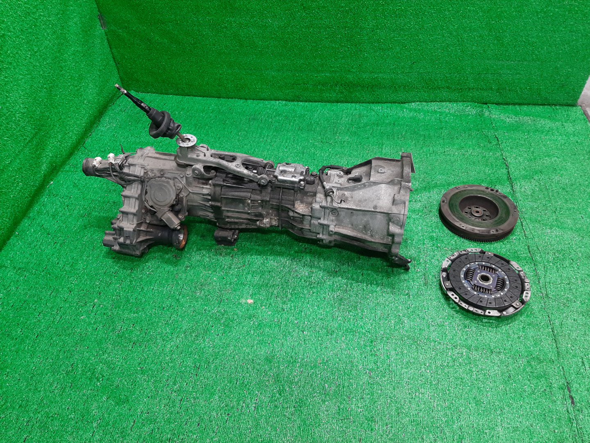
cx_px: 295
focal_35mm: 26
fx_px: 443
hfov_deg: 67.3
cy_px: 222
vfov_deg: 53.1
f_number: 1.7
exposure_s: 1/50
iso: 121
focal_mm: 3.93
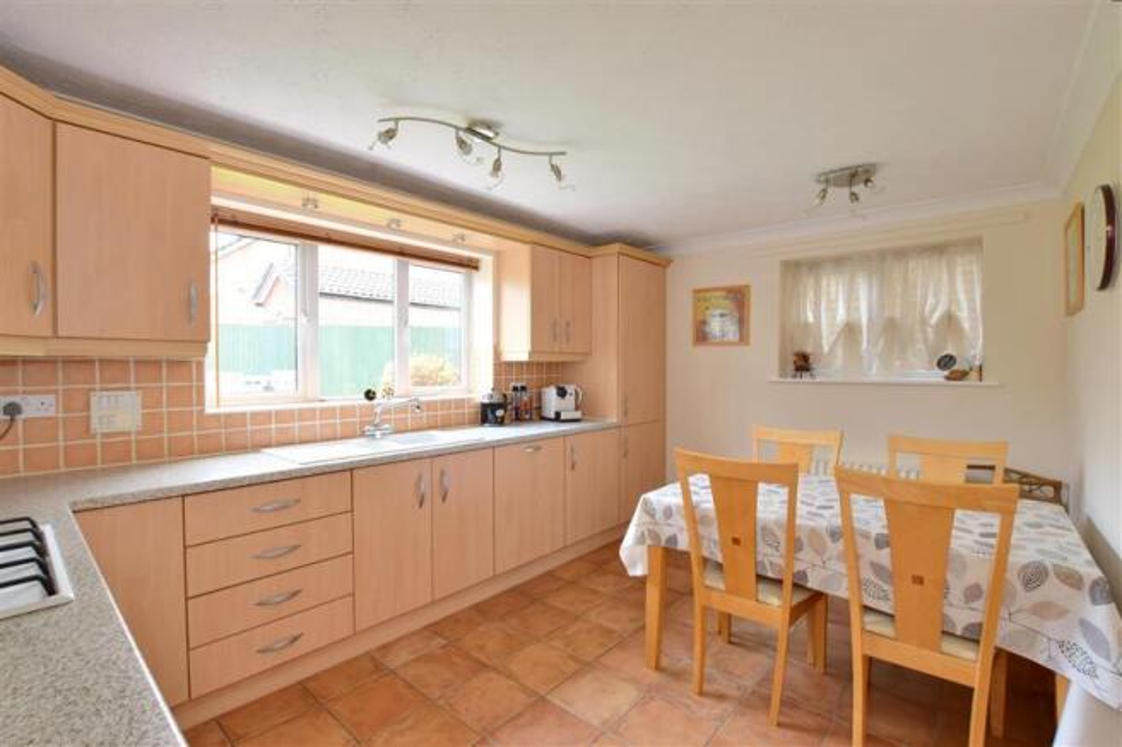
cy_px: 374
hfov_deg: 100.4
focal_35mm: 15
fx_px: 467
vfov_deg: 77.3
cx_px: 561
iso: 400
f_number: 11
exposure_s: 1/1.3
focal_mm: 10
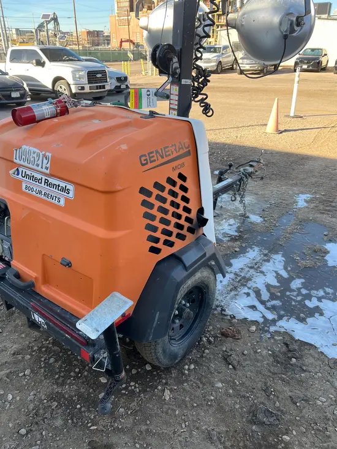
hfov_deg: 53.1
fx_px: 337
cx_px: 168
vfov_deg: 67.3
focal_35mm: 26
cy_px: 224
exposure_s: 1/406
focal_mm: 5.1
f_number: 1.6
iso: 50
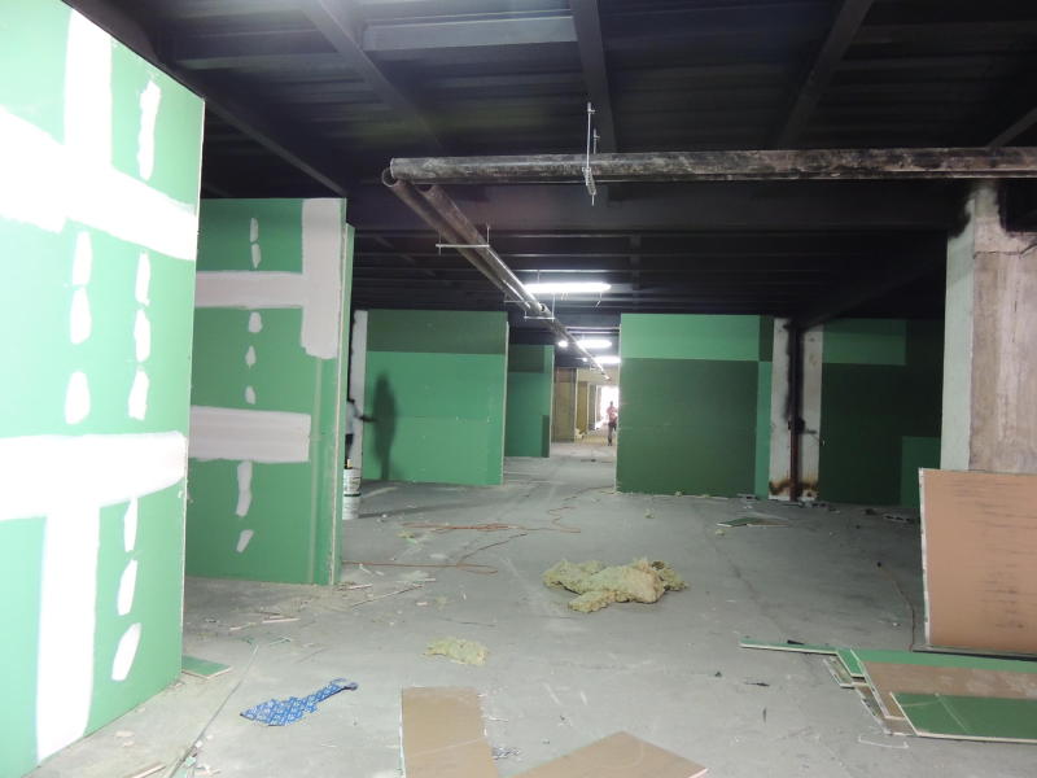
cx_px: 518
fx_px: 719
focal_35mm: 24
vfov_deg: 56.8
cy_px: 389
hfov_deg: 71.6
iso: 450
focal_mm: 4.3
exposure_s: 1/8
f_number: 3
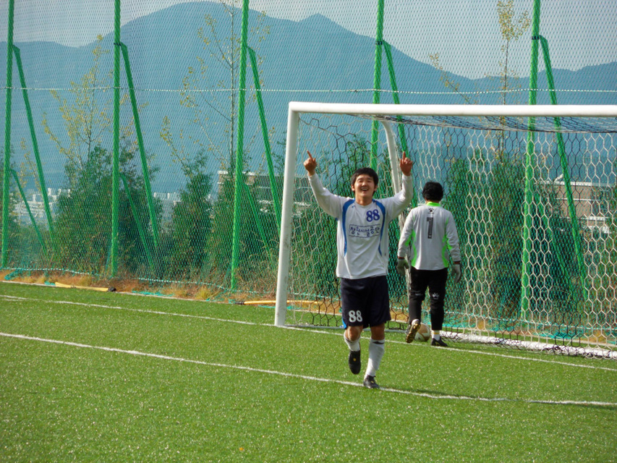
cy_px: 232
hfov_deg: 8.2
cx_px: 308
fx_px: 4278
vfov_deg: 6.2
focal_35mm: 240
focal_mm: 42
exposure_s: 1/350
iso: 80
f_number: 5.8
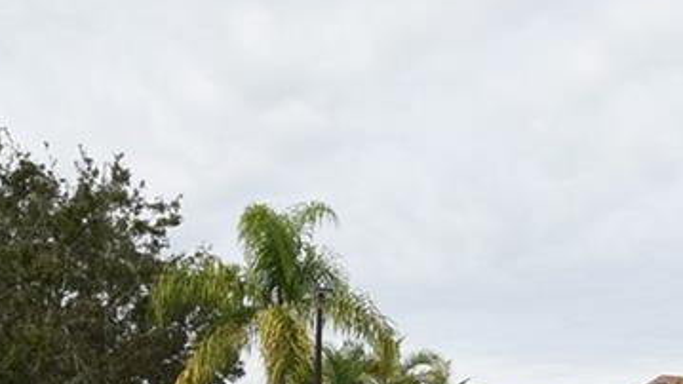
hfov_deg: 29.2
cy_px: 658
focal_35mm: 70
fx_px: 1268
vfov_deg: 15.2
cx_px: 578
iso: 100
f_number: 7.1
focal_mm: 10
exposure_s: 1/200
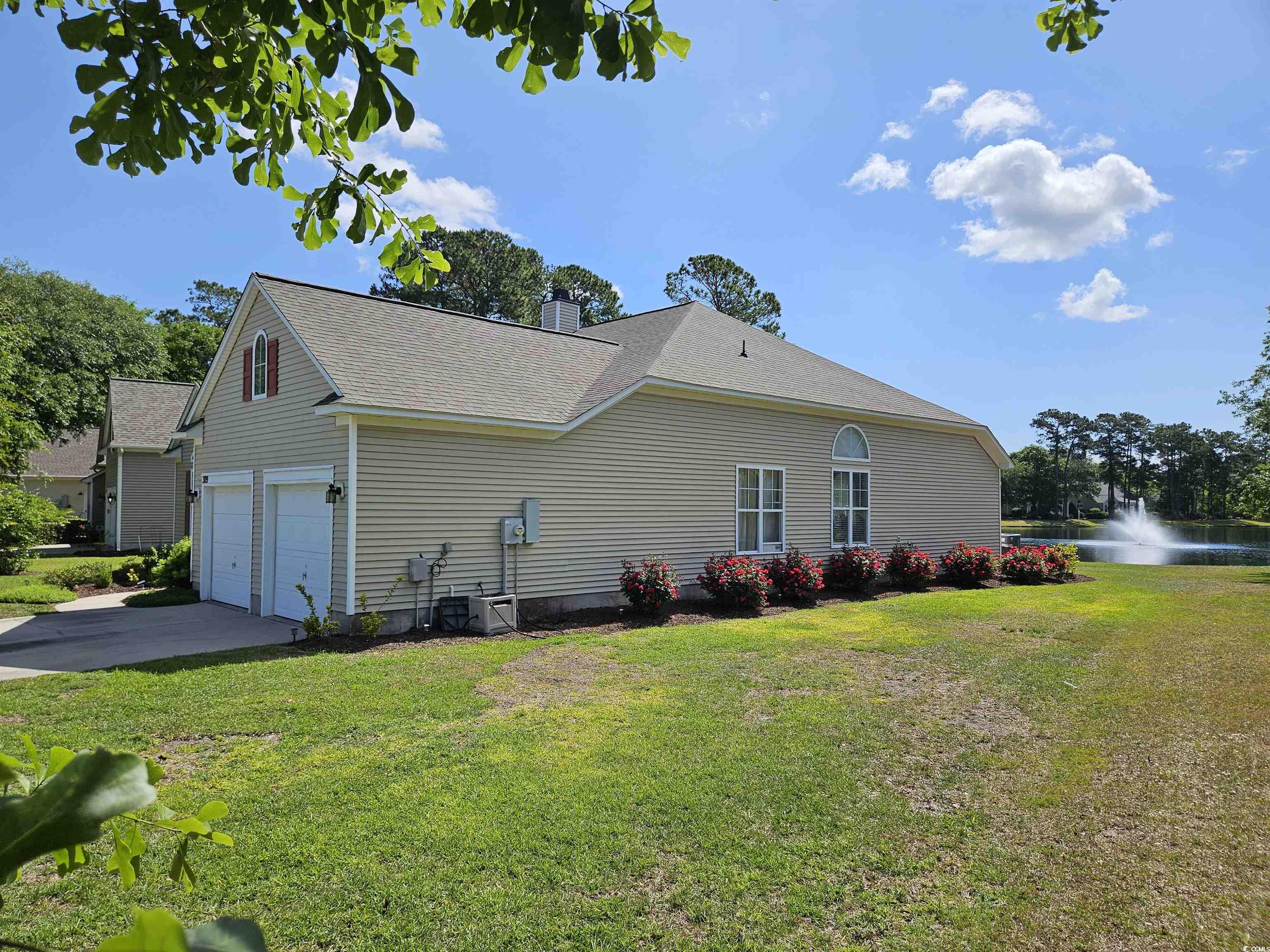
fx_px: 844
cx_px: 635
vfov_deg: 58.9
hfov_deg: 73.9
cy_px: 476
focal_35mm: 23
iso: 25
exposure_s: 1/2782
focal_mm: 5.4
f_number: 1.8
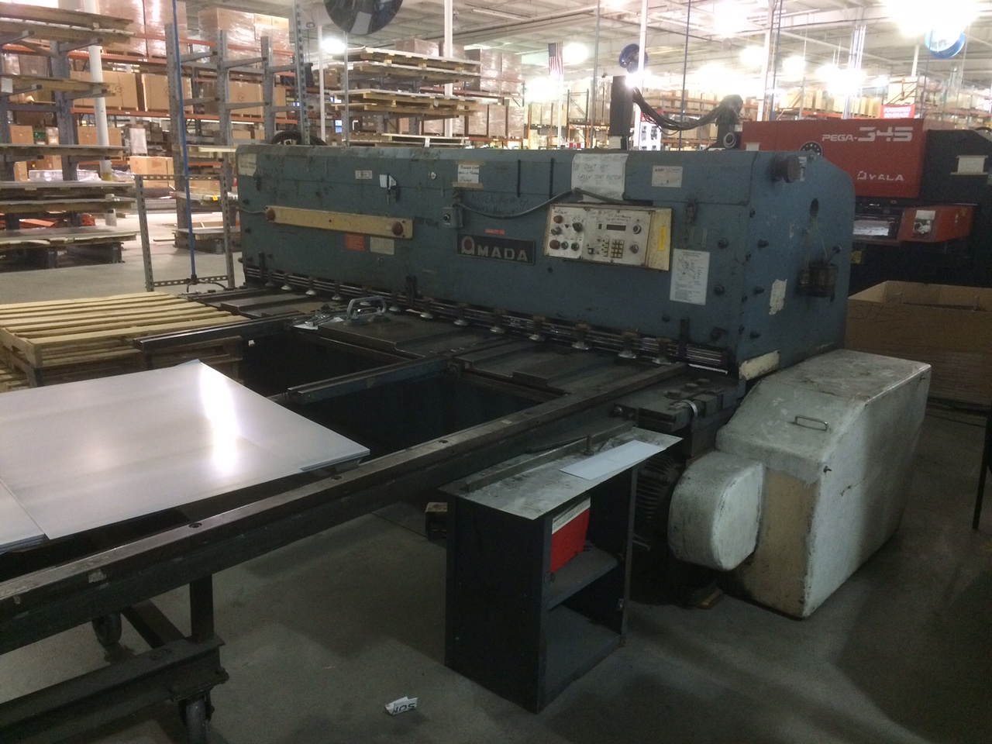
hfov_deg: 61.7
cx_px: 496
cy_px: 372
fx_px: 831
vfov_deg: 48.2
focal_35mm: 29
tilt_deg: -14.6
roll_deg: -1.1
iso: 250
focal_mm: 4.15
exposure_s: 1/20
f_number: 2.2
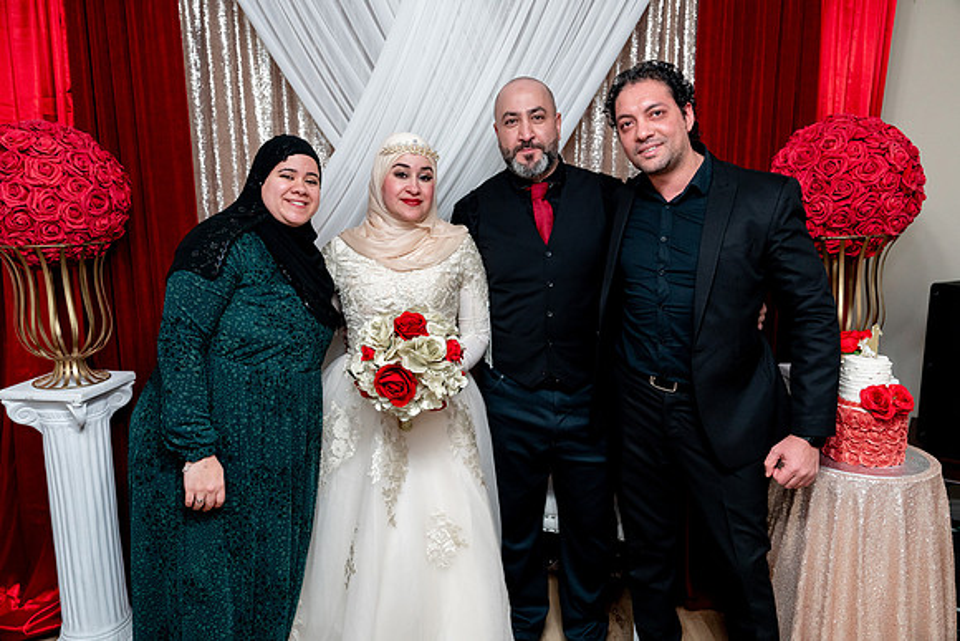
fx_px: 693
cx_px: 480
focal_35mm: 26
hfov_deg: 69.4
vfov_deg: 49.6
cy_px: 320
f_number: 2.8
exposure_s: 1/160
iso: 1250
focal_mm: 26
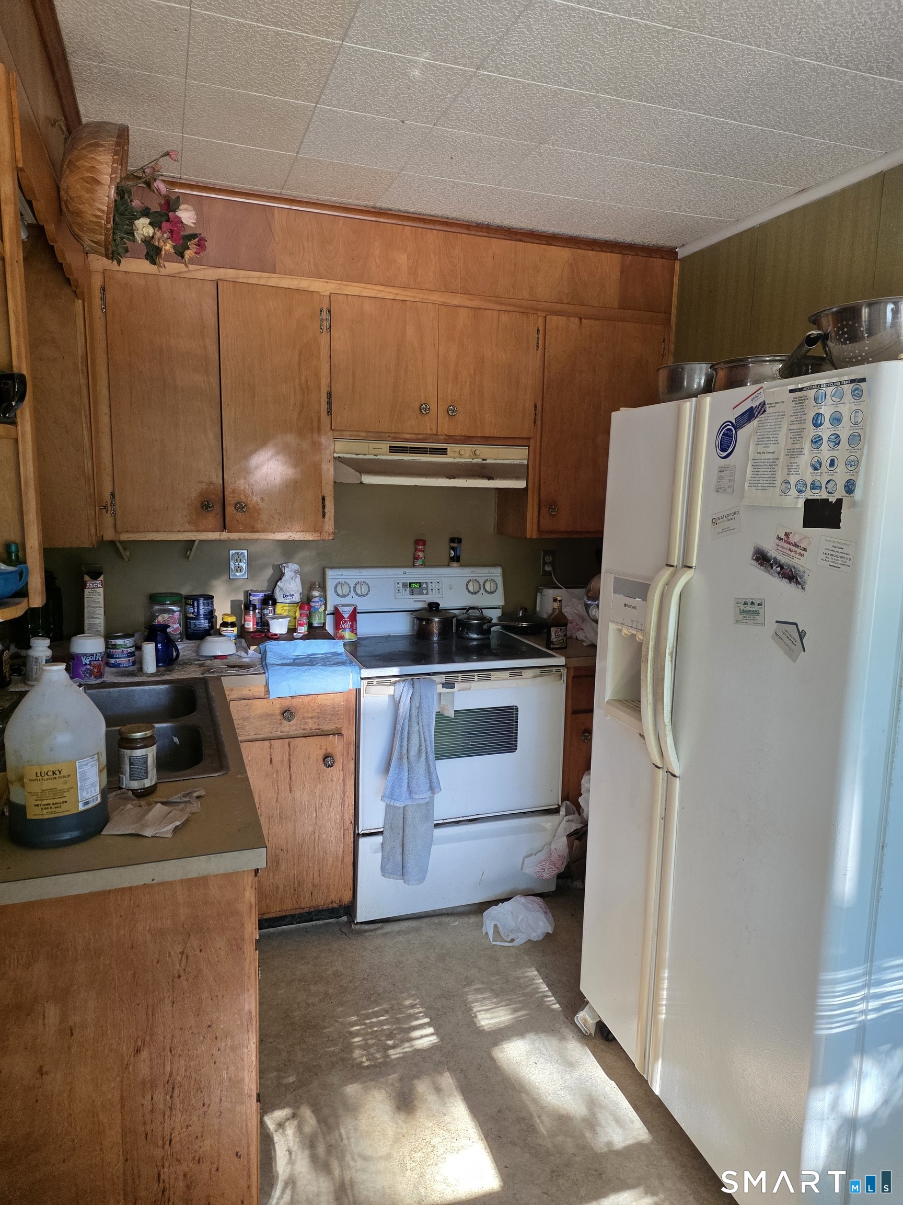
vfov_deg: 73.9
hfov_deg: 58.9
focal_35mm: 23
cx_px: 452
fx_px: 800
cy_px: 602
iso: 250
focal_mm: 6.3
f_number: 1.7
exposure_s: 1/120
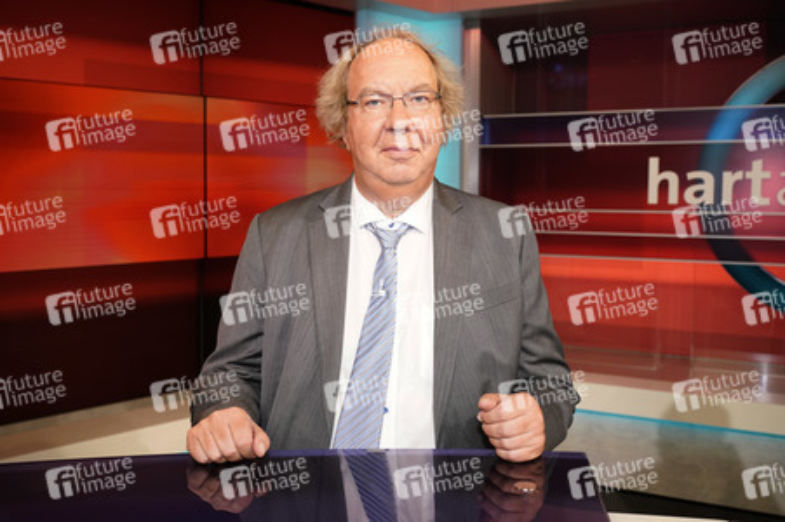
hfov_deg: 55.8
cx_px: 392
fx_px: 741
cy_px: 261
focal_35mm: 34
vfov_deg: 38.8
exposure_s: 1/125
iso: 2000
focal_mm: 34
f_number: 5
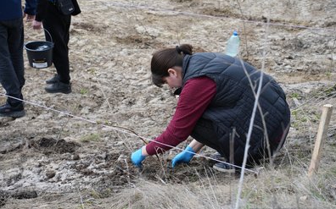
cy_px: 98
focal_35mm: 67
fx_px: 613
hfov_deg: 30.6
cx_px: 169
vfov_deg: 19.4
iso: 500
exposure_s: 1/160
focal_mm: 65
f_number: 4
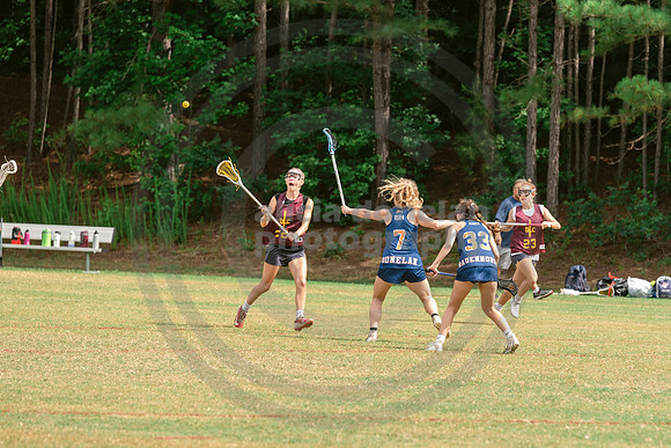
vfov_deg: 5.6
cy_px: 244
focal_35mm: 246
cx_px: 412
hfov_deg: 8.4
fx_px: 4581
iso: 250
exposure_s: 1/1250
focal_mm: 200
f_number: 4.5
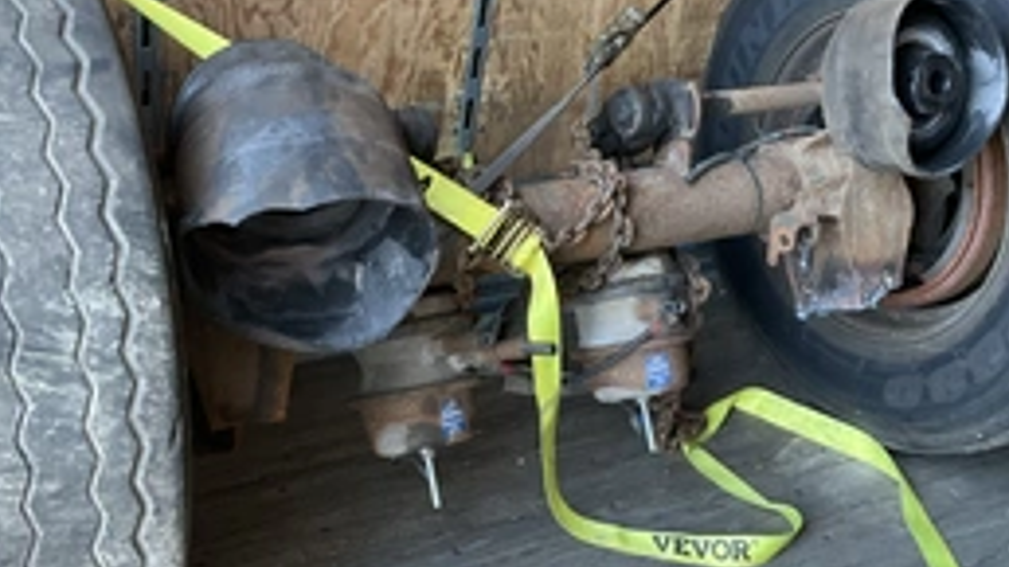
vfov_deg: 24.4
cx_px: 481
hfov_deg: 42.1
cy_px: 219
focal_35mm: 49
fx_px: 1311
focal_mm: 3
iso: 100
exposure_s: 1/60
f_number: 1.8
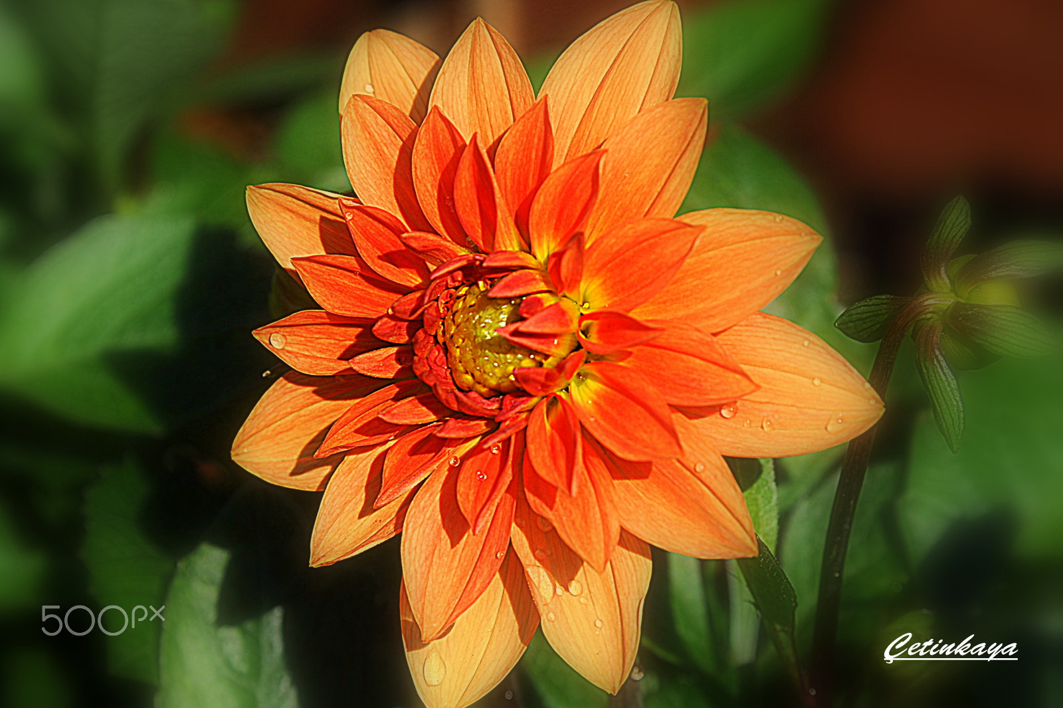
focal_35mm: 200
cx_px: 532
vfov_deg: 6.9
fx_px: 5902
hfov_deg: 10.3
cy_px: 354
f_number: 10
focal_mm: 200
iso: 200
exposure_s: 1/400
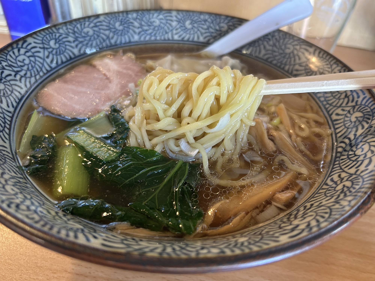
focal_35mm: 26
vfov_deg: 53.1
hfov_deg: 67.3
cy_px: 140
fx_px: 282
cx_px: 188
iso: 160
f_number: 1.5
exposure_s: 1/50
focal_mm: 5.7
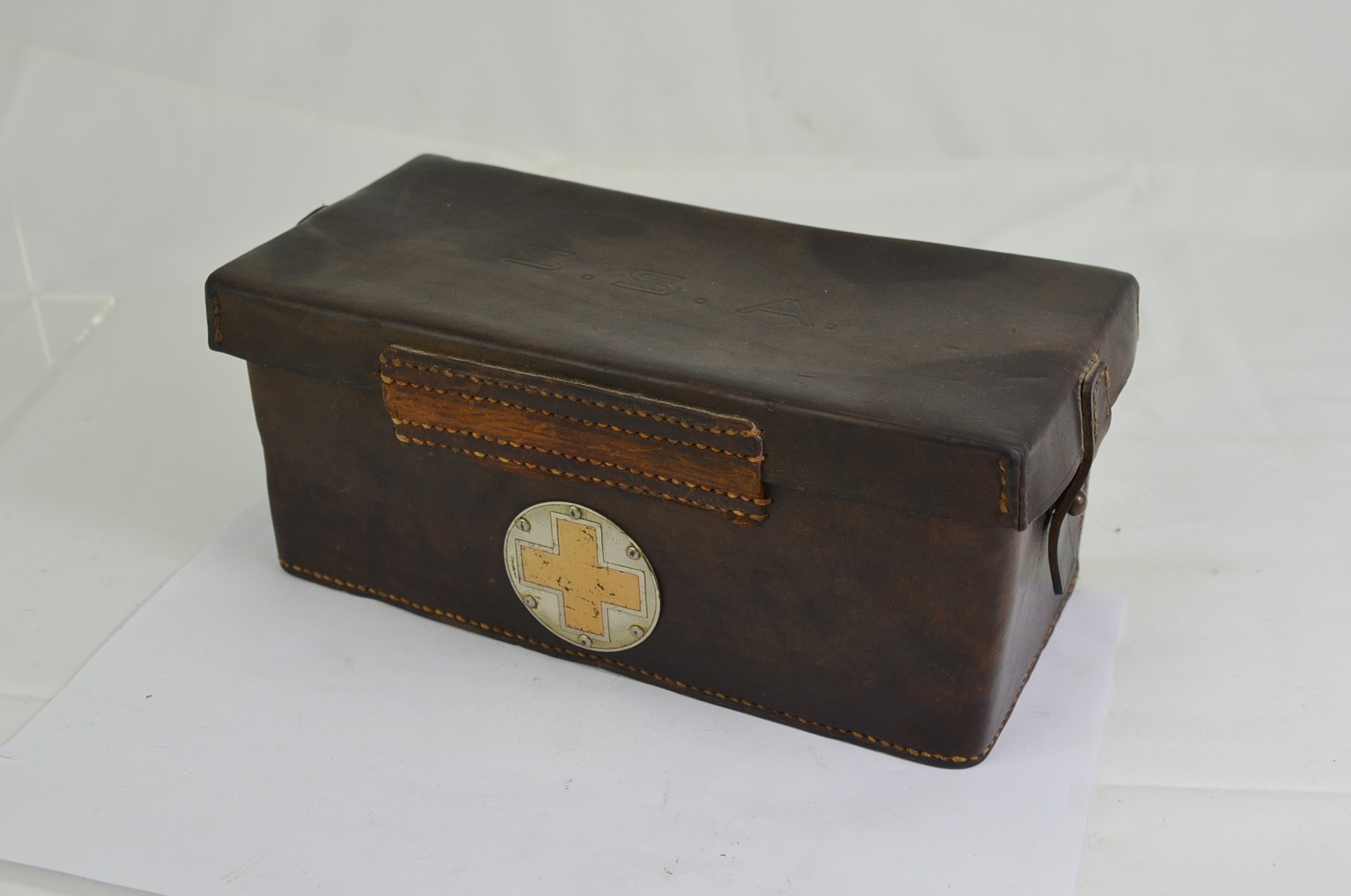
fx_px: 1349
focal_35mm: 36
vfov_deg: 36.7
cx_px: 676
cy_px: 448
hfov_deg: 53.2
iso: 200
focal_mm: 24
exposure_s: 1/125
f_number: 5.6
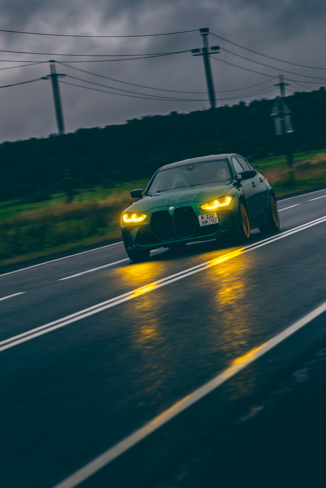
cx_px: 168
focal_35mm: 148
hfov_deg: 9.2
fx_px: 2016
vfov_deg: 13.8
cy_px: 195
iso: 400
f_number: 2.8
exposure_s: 1/50
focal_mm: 77
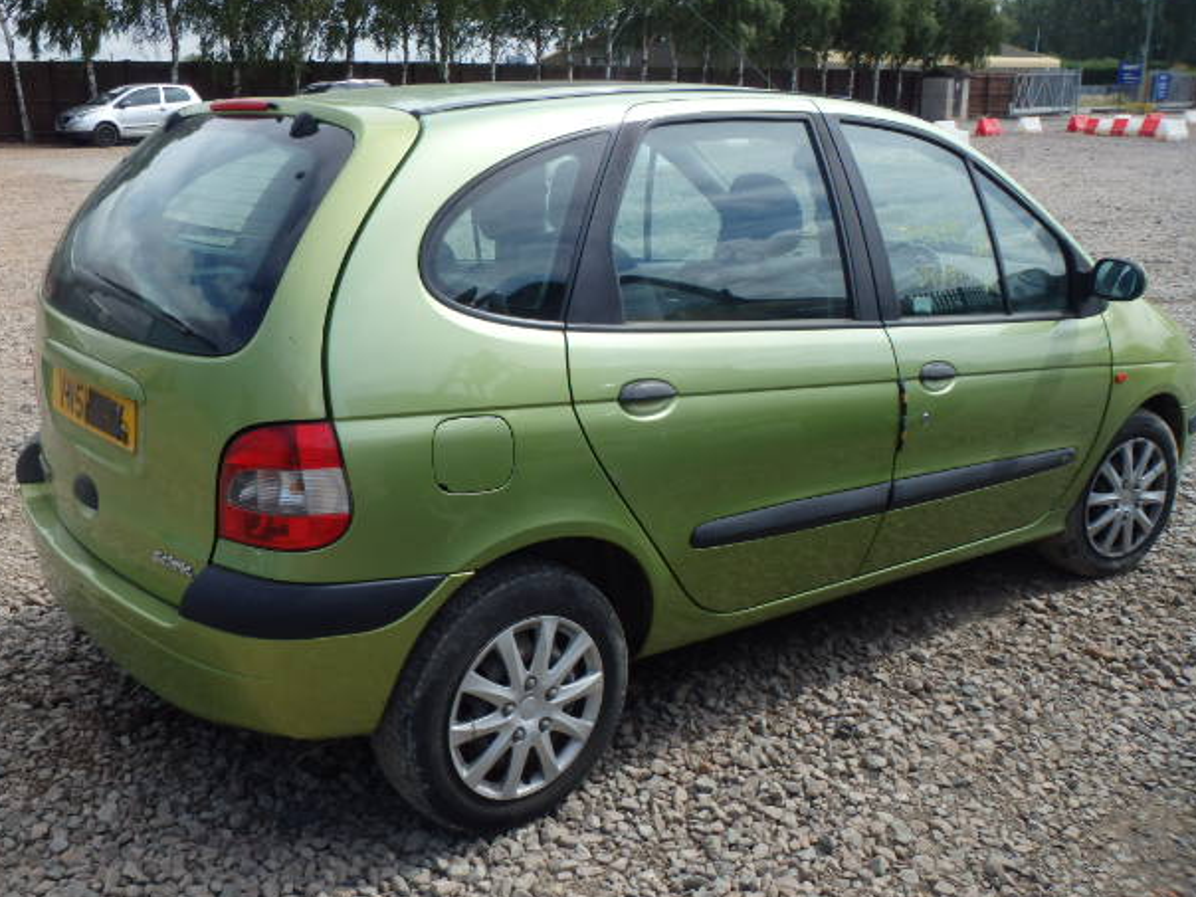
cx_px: 606
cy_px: 463
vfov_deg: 39.7
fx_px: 1244
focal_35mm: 36
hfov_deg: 51.4
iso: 125
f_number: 4.4
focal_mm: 6.1
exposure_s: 1/500
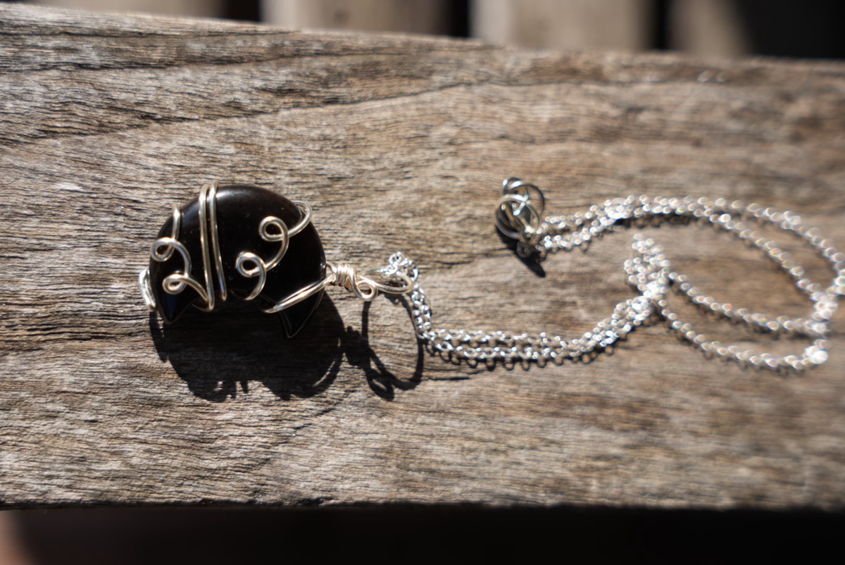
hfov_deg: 34.9
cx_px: 422
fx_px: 1346
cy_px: 282
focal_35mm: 57
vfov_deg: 23.7
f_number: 4.5
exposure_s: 1/400
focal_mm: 57.3
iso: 100
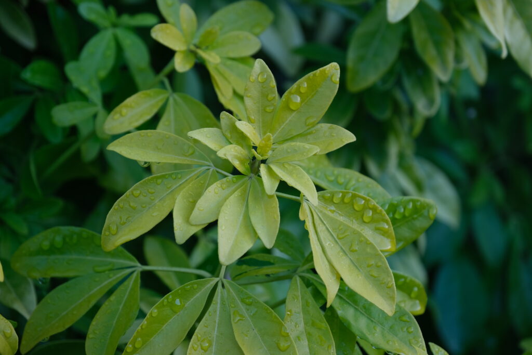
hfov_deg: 11.2
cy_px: 178
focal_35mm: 184
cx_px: 266
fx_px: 2719
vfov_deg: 7.5
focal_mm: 122.6
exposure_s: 1/45
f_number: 5.6
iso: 160
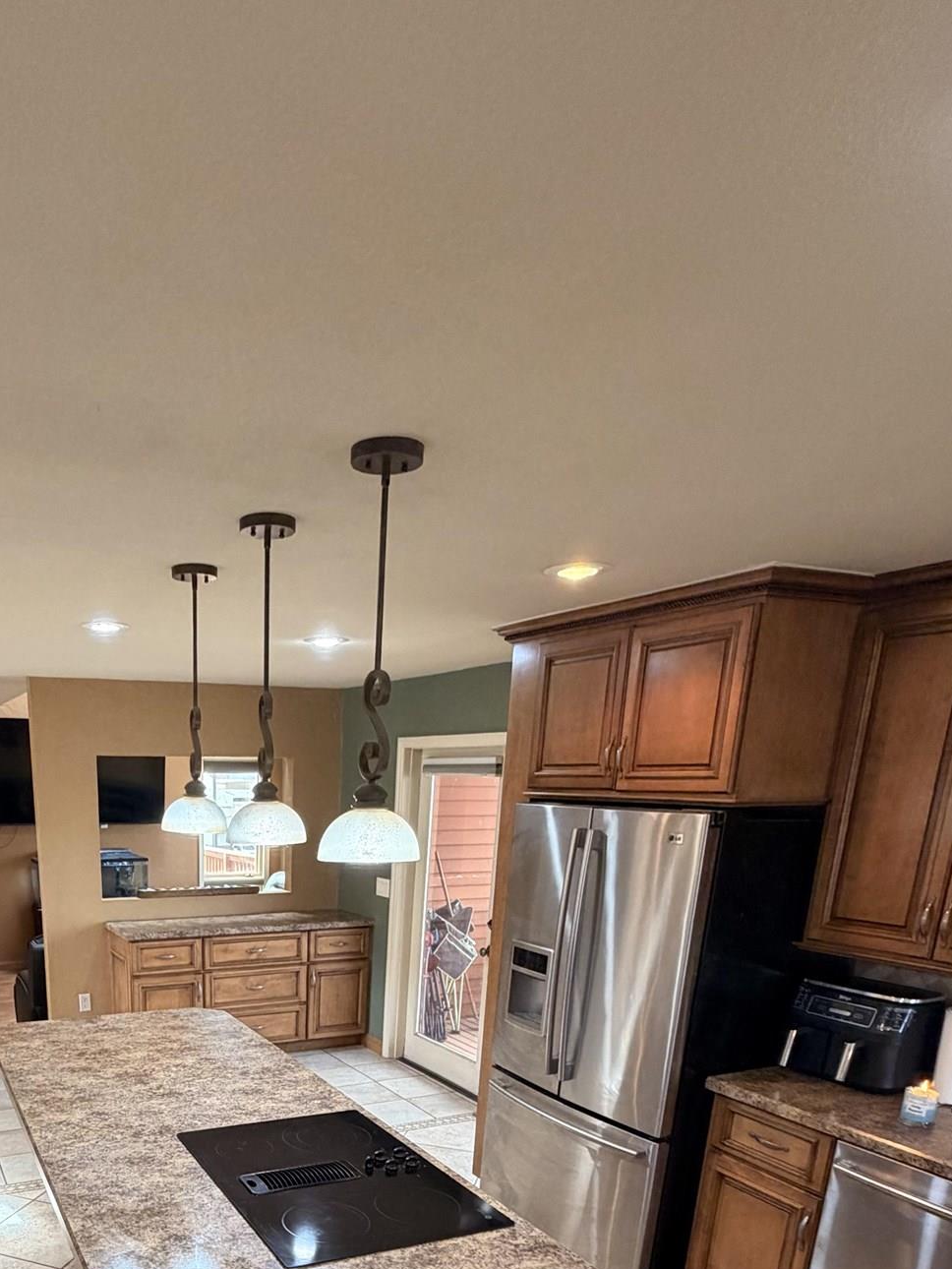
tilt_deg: -17.4
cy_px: 1062
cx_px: 251
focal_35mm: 25
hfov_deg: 52.7
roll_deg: -0.7
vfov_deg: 61.9
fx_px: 916
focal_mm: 2.22
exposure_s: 1/60
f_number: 2.2
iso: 250
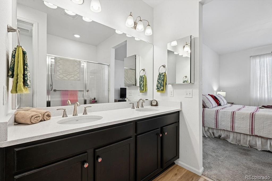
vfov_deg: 73.7
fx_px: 121
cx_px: 136
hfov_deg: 96.8
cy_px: 90
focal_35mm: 16
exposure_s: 1/20
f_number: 10
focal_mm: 16
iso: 400
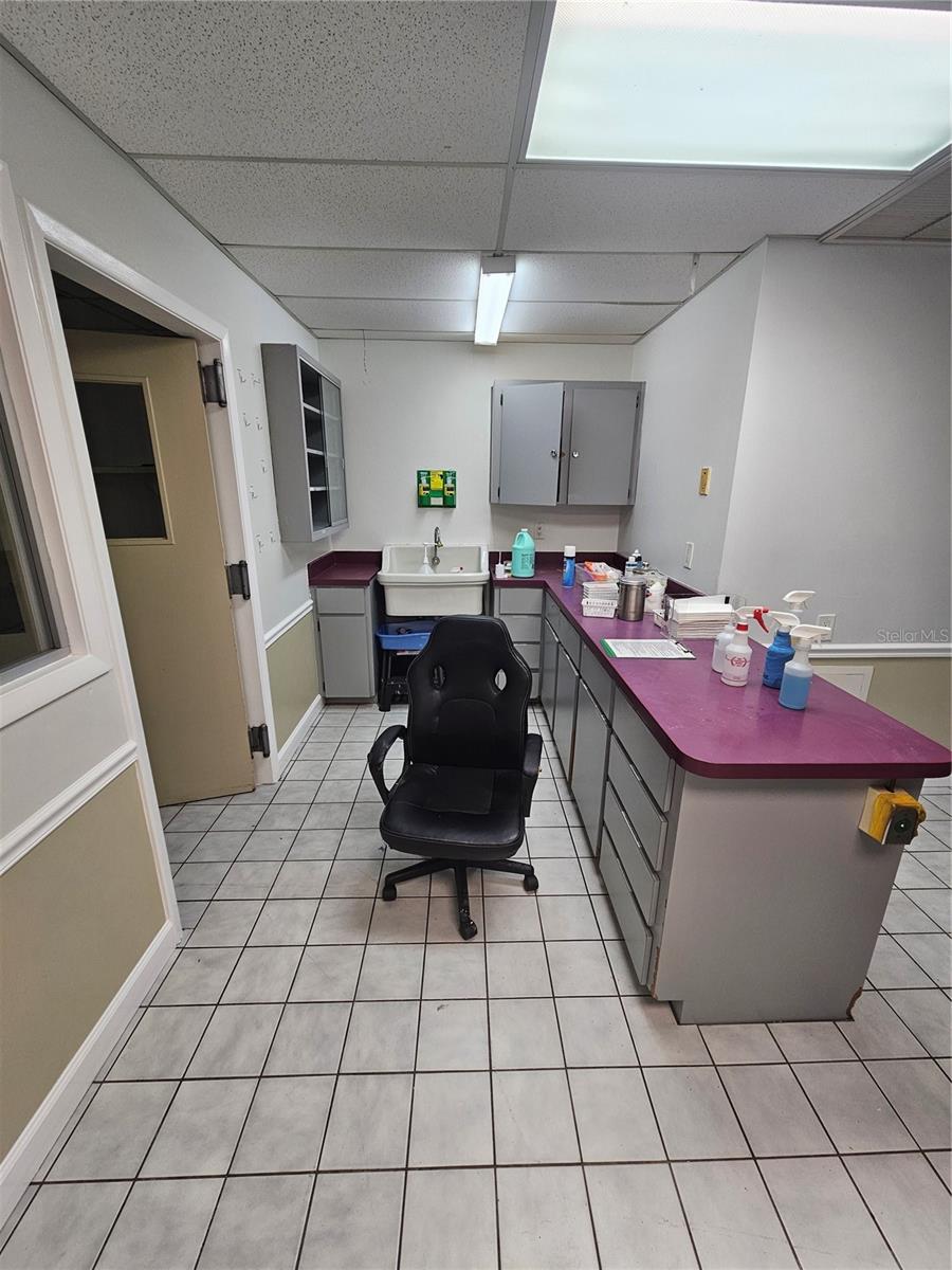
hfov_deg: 89.9
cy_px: 635
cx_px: 476
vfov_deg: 106.2
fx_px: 477
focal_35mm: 13
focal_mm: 2.2
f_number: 2.2
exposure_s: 1/60
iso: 80
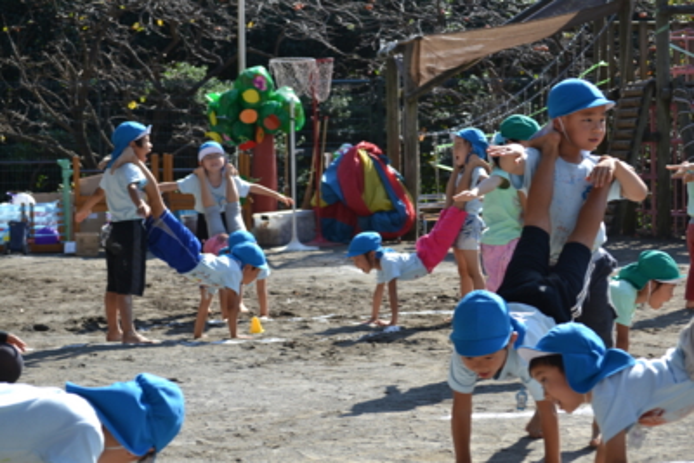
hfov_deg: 24.6
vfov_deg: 16.6
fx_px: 1591
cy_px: 232
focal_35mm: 82
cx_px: 347
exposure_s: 1/160
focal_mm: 55
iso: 100
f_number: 6.3
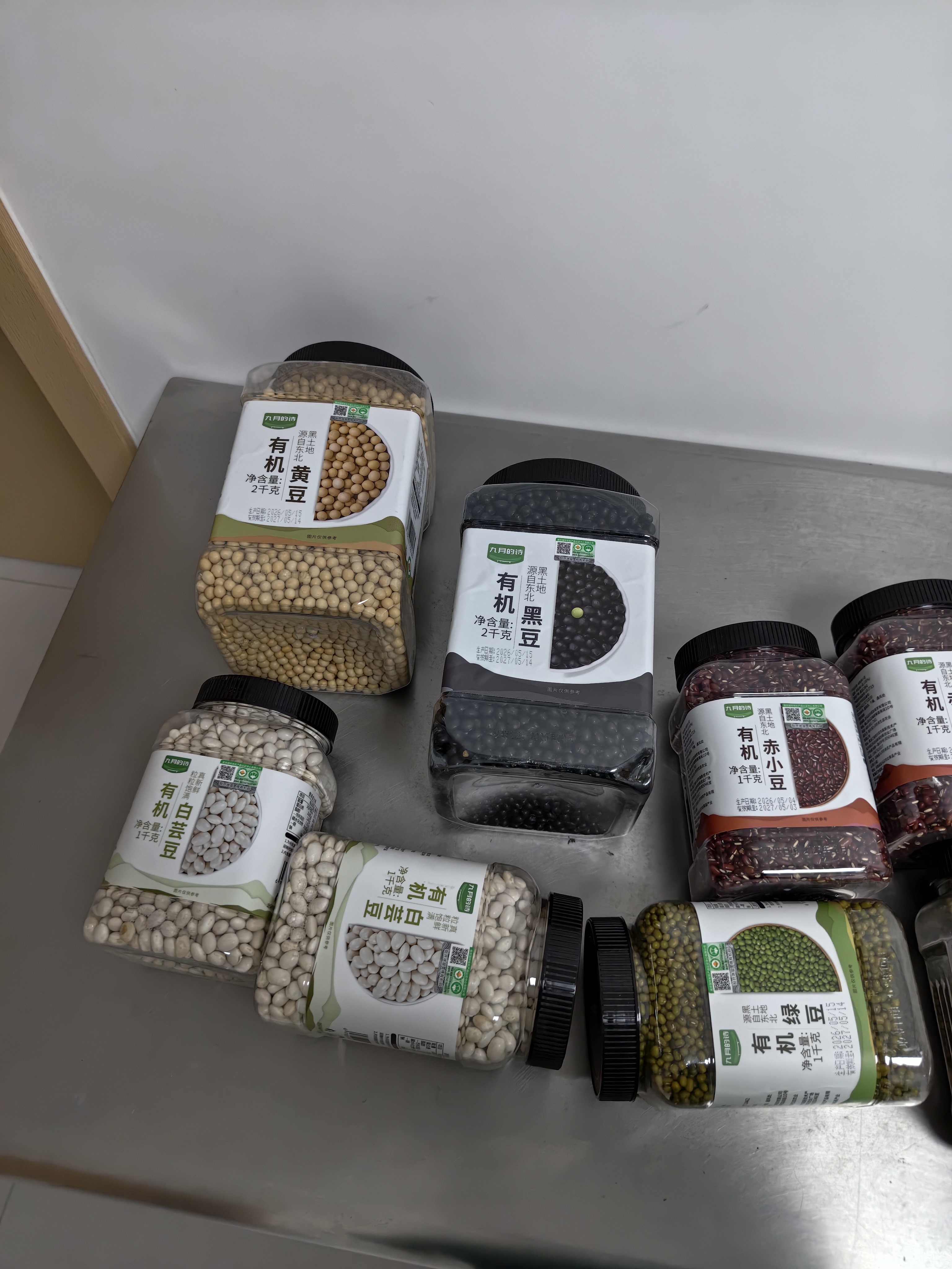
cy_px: 634
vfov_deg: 73.9
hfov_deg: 58.9
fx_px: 843
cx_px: 476
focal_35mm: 23
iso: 394
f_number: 1.88
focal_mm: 5.56
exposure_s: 1/100
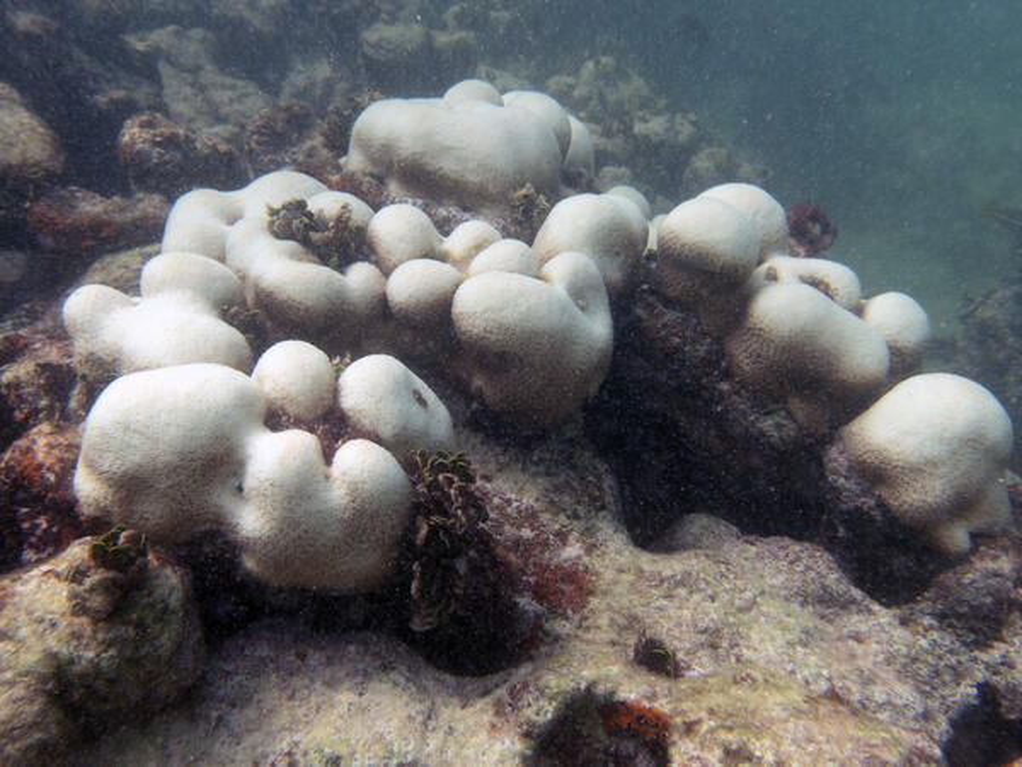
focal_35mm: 30
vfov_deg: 46.8
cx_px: 511
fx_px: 886
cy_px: 384
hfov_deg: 60.0
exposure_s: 1/640
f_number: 3.2
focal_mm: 5.5
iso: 100
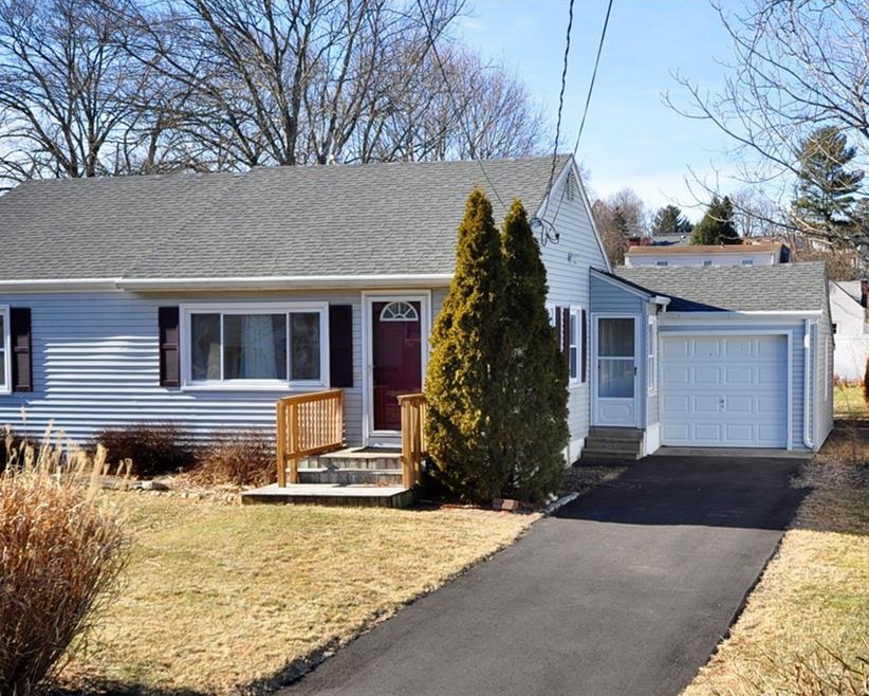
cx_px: 355
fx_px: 900
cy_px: 357
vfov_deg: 42.2
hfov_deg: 51.2
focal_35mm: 35
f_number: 8
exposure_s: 1/200
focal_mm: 20
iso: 200
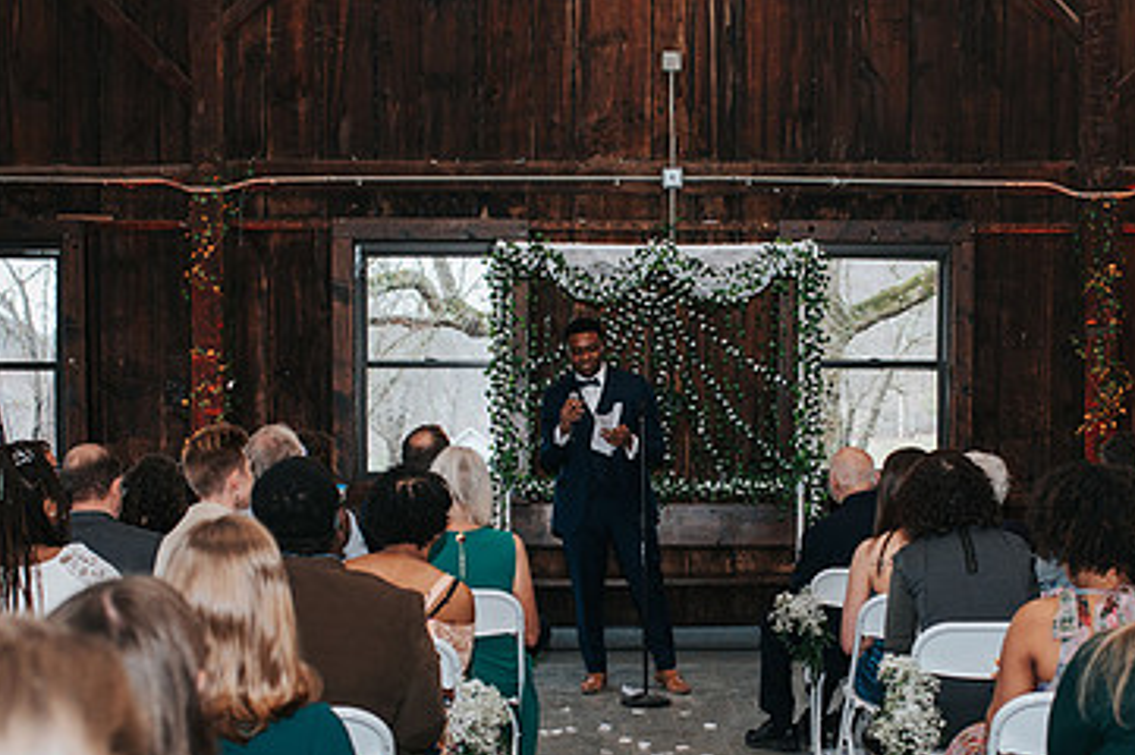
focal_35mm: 59
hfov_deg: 33.9
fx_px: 1858
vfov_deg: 22.8
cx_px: 667
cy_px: 528
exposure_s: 1/200
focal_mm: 35
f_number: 3.2
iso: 1000
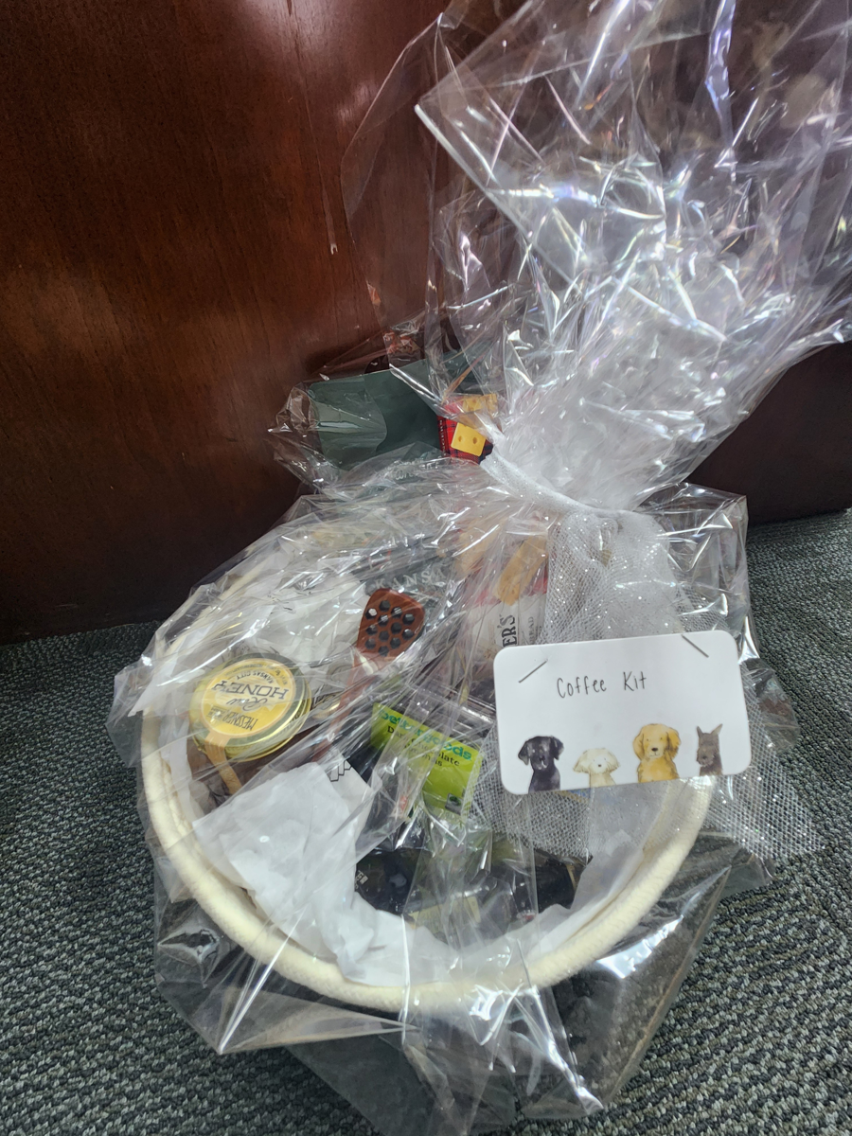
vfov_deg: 106.2
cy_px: 568
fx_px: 427
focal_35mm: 13
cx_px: 426
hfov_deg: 89.9
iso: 400
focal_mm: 2.2
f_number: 2.2
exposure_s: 1/30
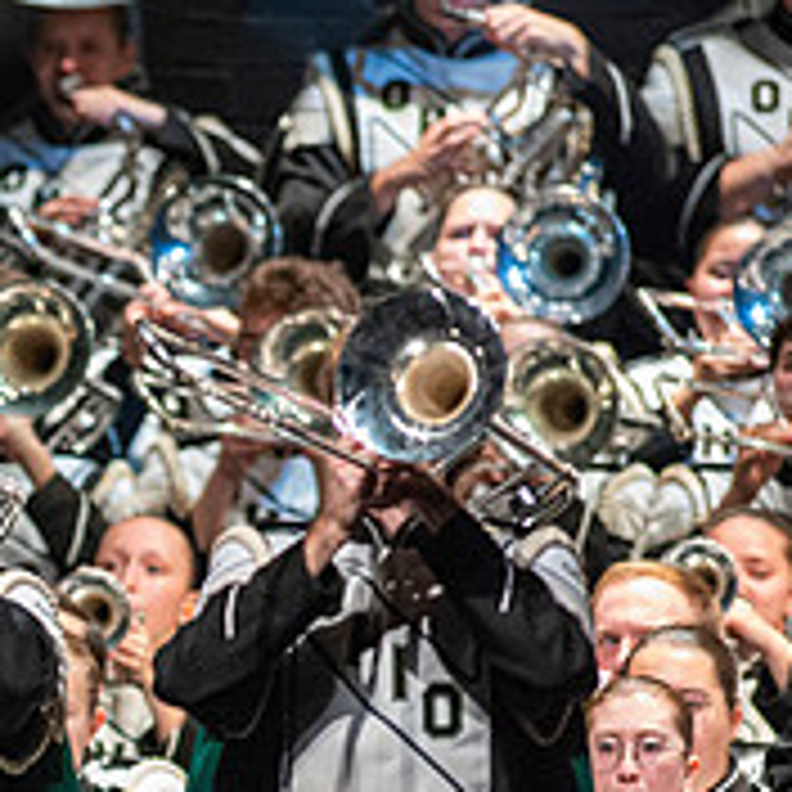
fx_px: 21744
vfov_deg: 2.1
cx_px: -432
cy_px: 819
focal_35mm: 840
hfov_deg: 2.1
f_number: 5.6
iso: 5000
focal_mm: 300
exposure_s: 1/400
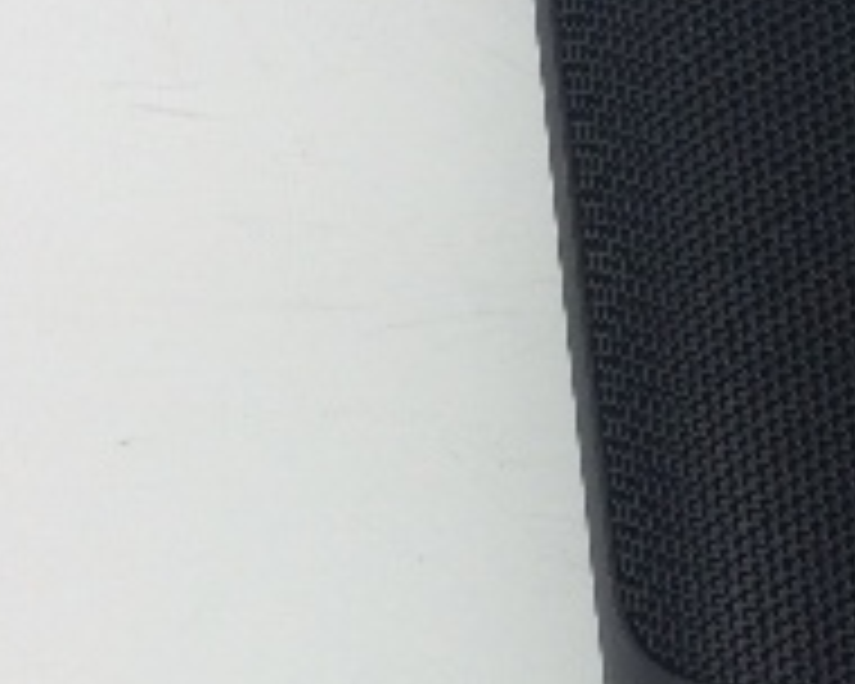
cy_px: 288
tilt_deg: -76.7
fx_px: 2657
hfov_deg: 17.6
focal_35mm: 105
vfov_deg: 14.7
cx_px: 963
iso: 32
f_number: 2.4
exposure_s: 1/40
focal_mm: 3.3
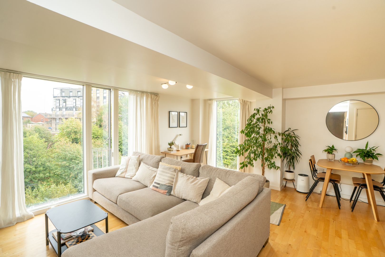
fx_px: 173
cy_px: 128
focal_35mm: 16
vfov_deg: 73.2
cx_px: 192
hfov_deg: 96.1
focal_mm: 16
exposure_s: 1/60
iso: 400
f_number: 8
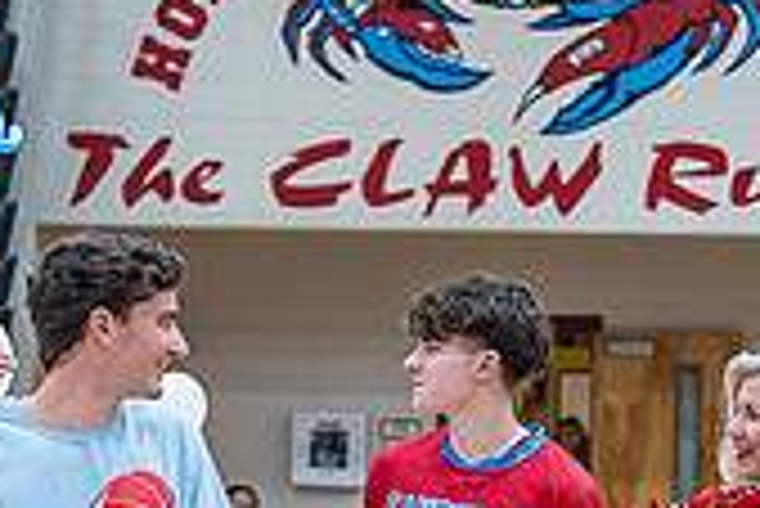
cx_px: 450
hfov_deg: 9.2
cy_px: 553
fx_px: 4712
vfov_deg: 6.1
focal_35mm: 223
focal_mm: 65
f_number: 4
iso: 2000
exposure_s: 1/320
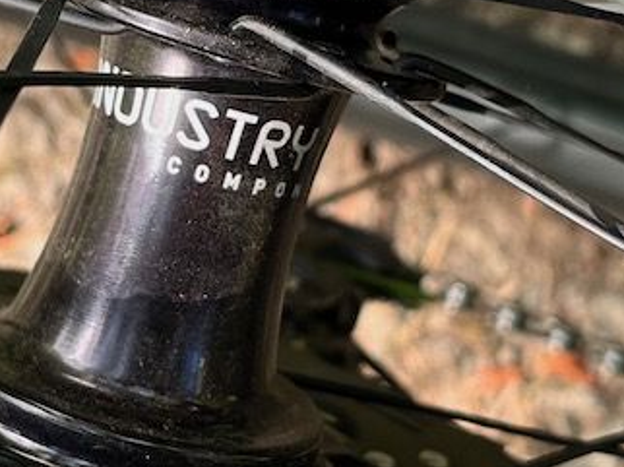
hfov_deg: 20.2
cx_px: 310
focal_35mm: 97
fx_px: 1747
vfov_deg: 15.2
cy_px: 192
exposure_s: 1/121
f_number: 1.6
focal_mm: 5.1
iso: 80
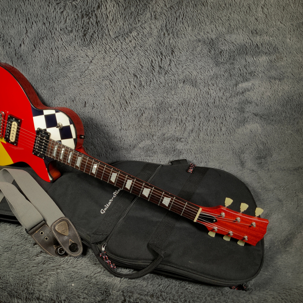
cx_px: 104
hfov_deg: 46.6
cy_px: 154
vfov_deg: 47.2
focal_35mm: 35
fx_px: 347
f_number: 1.8
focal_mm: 3
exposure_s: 1/104
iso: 25
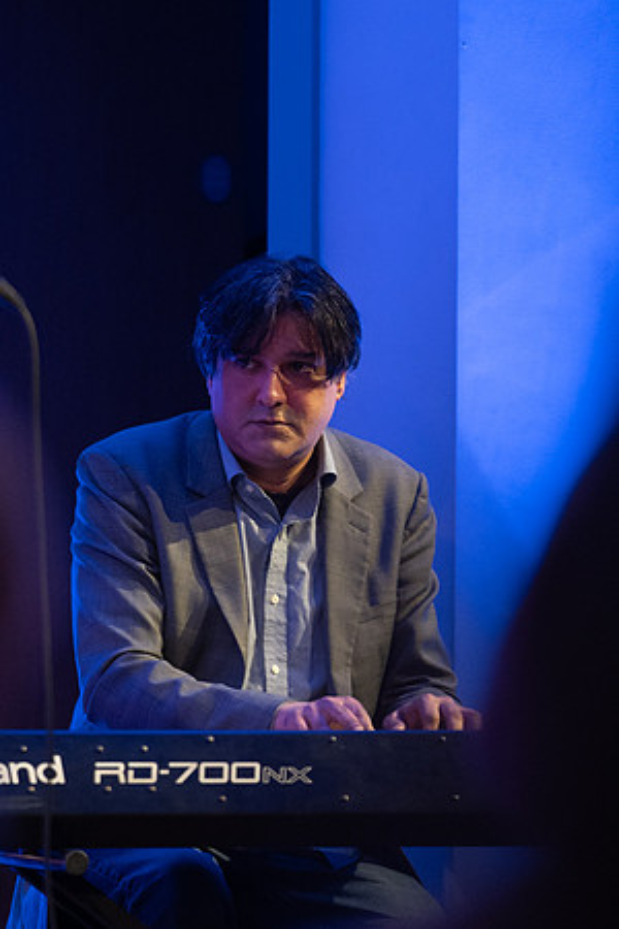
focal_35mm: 300
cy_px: 464
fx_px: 7737
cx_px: 310
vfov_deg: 6.9
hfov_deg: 4.6
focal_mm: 200
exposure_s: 1/250
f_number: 2.8
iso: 4500
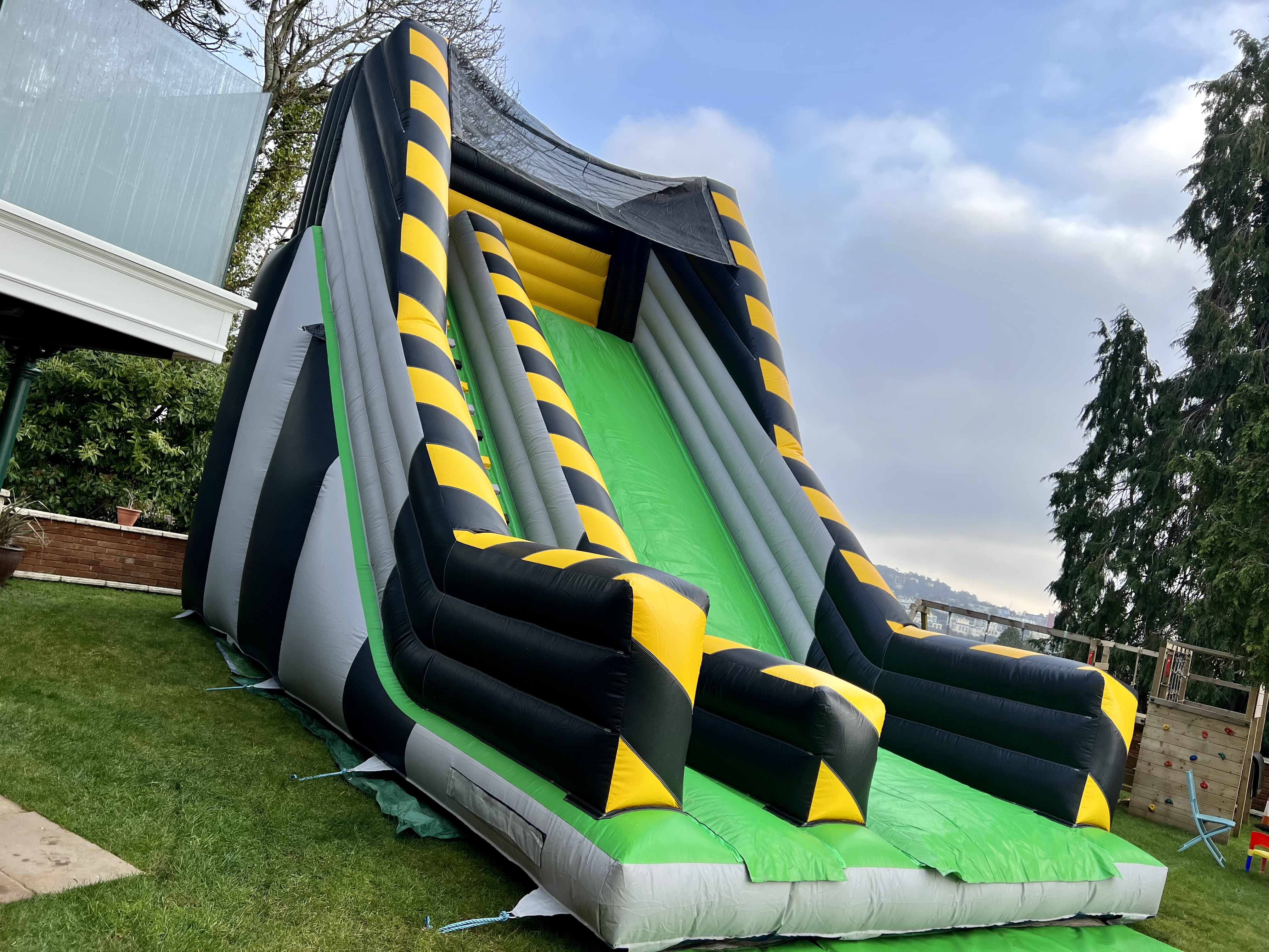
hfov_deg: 67.3
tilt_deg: +3.5
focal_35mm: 26
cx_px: 634
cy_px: 476
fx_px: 953
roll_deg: -13.1
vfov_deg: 53.1
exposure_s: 1/1068
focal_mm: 5.7
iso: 50
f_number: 1.5
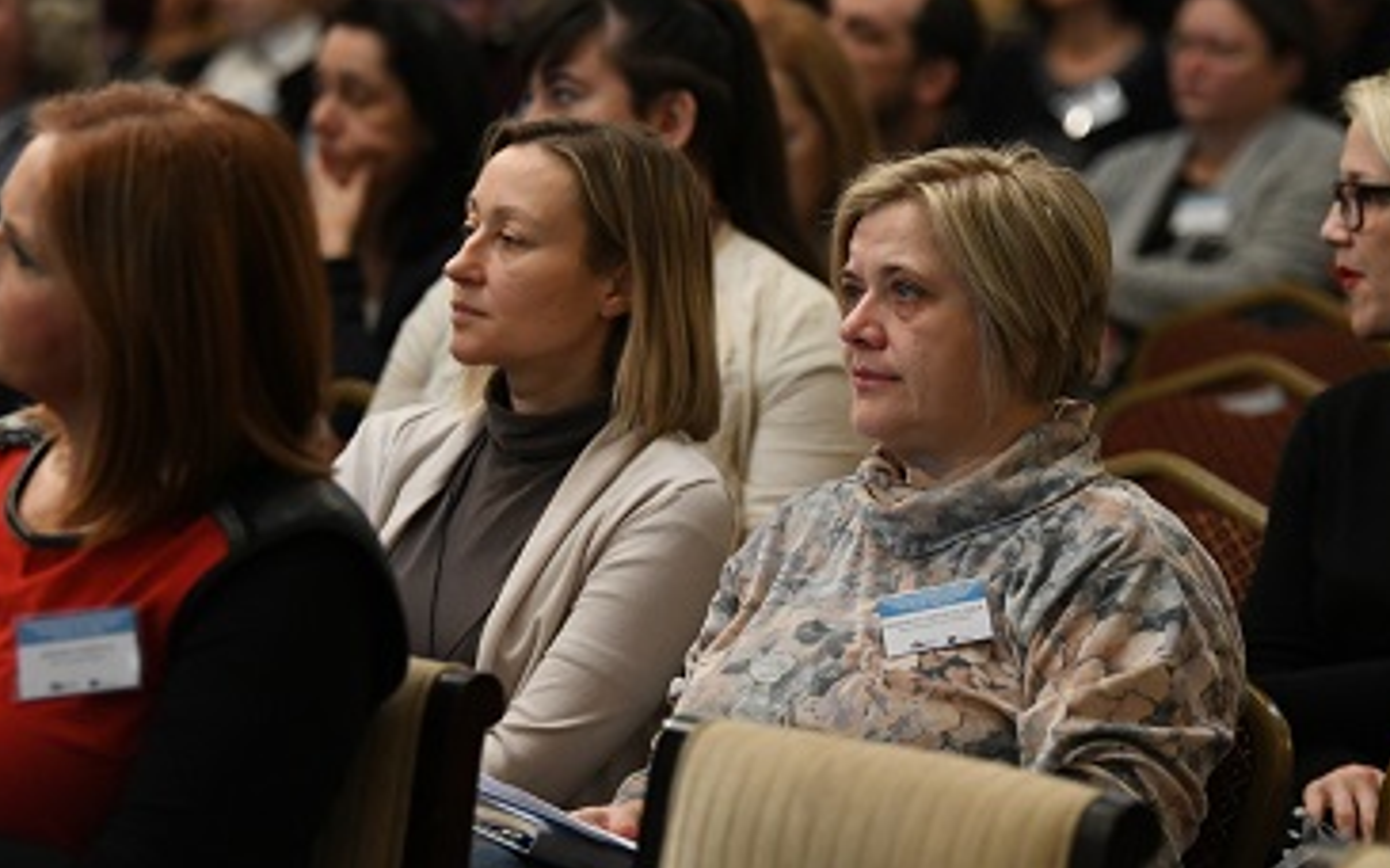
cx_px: 685
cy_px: 407
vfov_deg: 6.4
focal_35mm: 204
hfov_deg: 10.3
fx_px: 7727
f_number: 2.8
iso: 5000
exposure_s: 1/100
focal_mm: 122
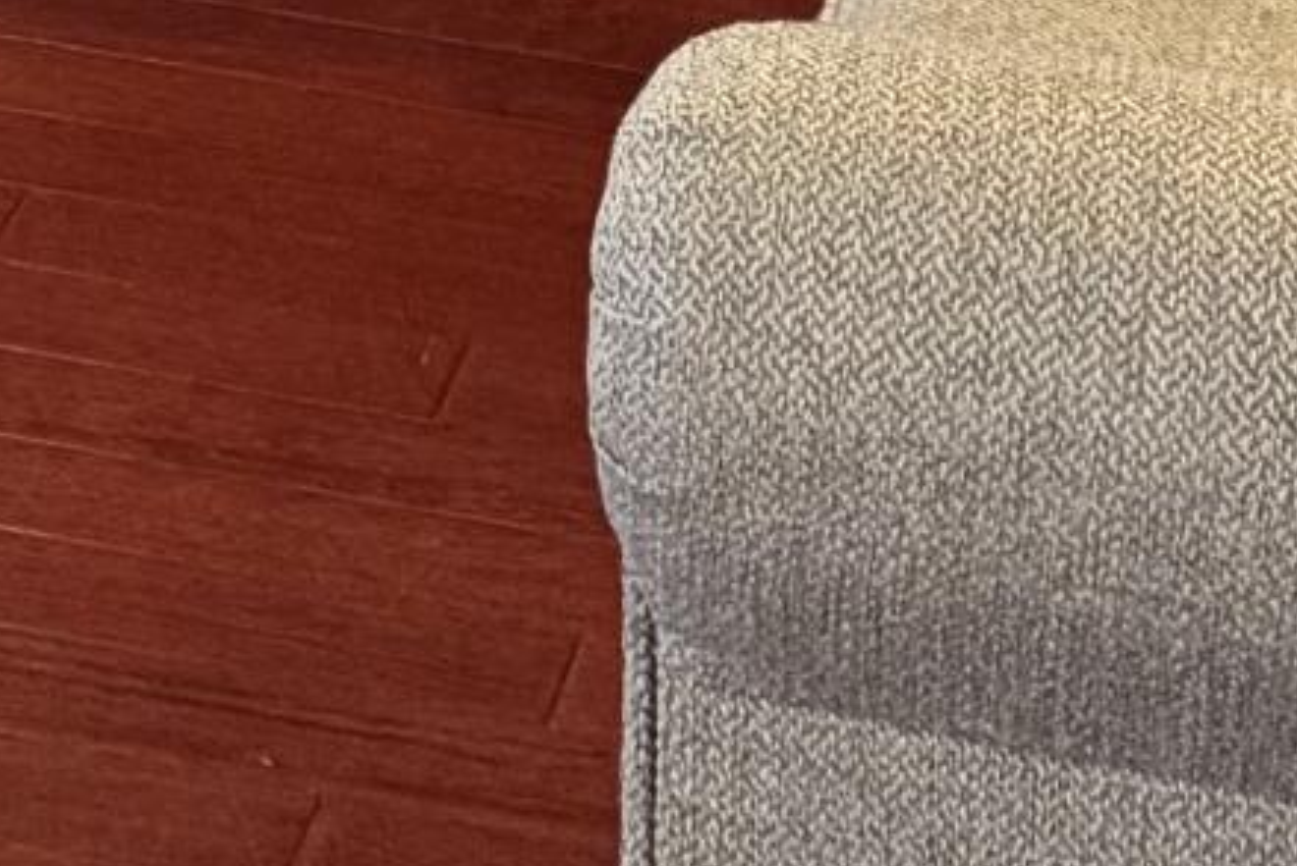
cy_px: -2209
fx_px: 6129
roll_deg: -1.0
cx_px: -295
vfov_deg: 6.8
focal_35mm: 170
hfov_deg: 11.8
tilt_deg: -6.4
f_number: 1.78
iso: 320
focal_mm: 6.76
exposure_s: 1/60
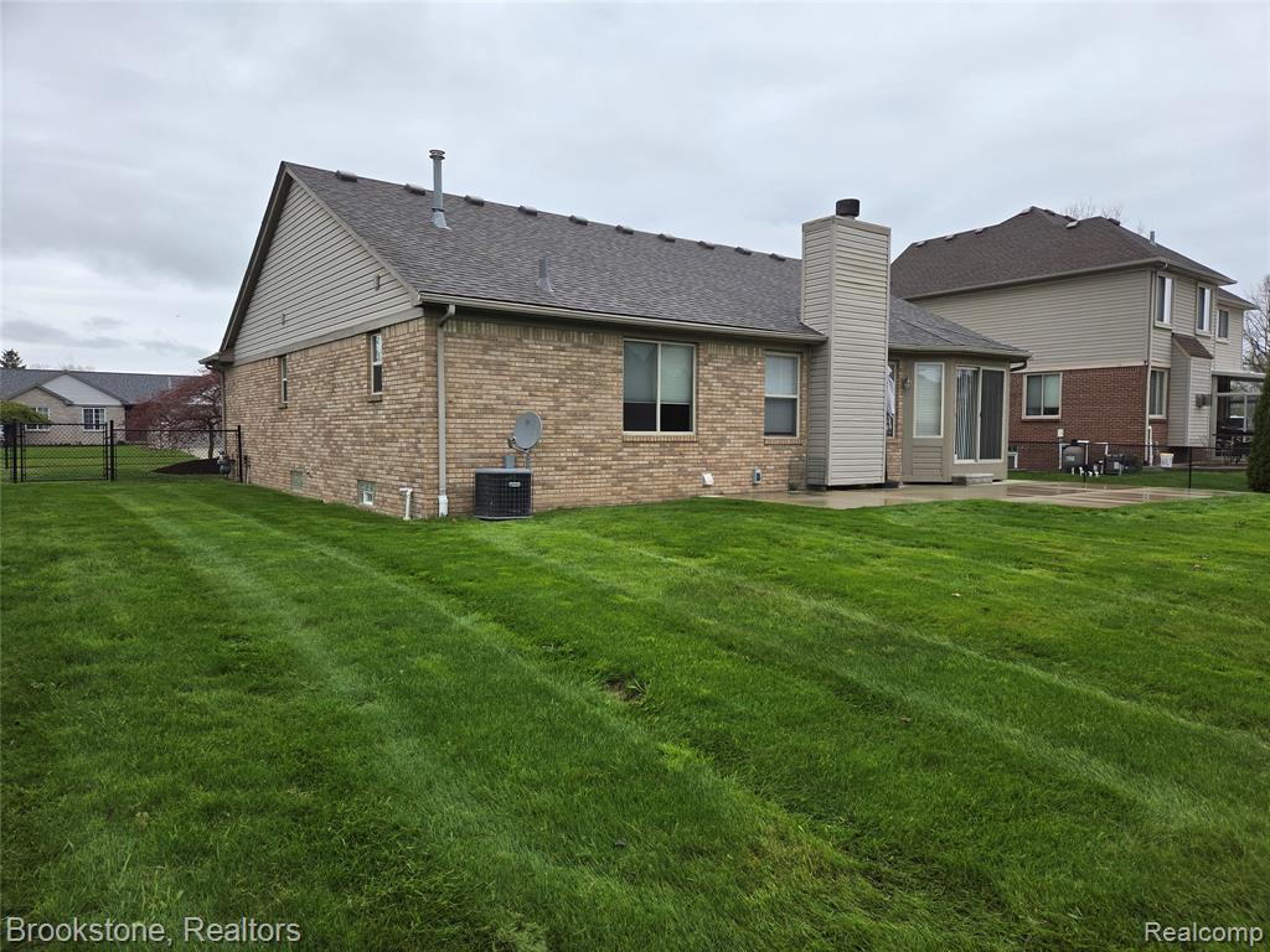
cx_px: 635
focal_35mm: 23
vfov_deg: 58.9
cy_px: 476
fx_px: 844
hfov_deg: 73.9
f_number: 1.8
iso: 80
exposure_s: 1/2210
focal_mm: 5.4
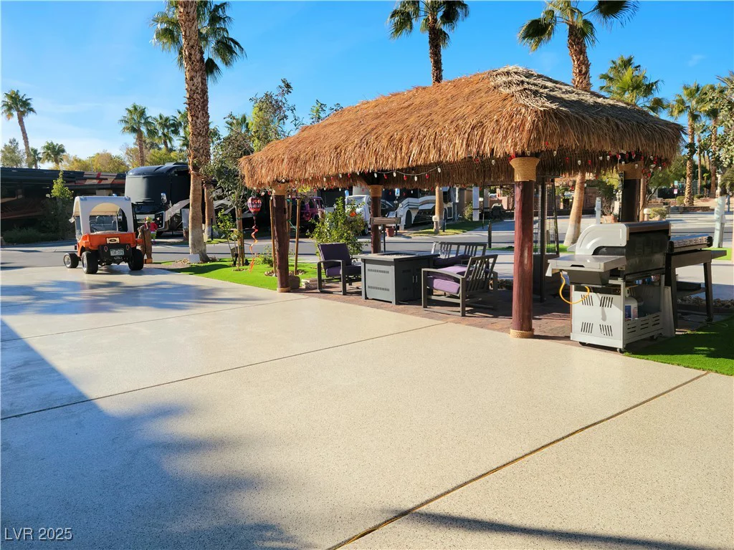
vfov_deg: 49.7
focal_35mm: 28
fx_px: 594
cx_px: 367
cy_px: 275
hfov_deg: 63.4
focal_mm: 5.9
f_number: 2
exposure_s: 1/769
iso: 25
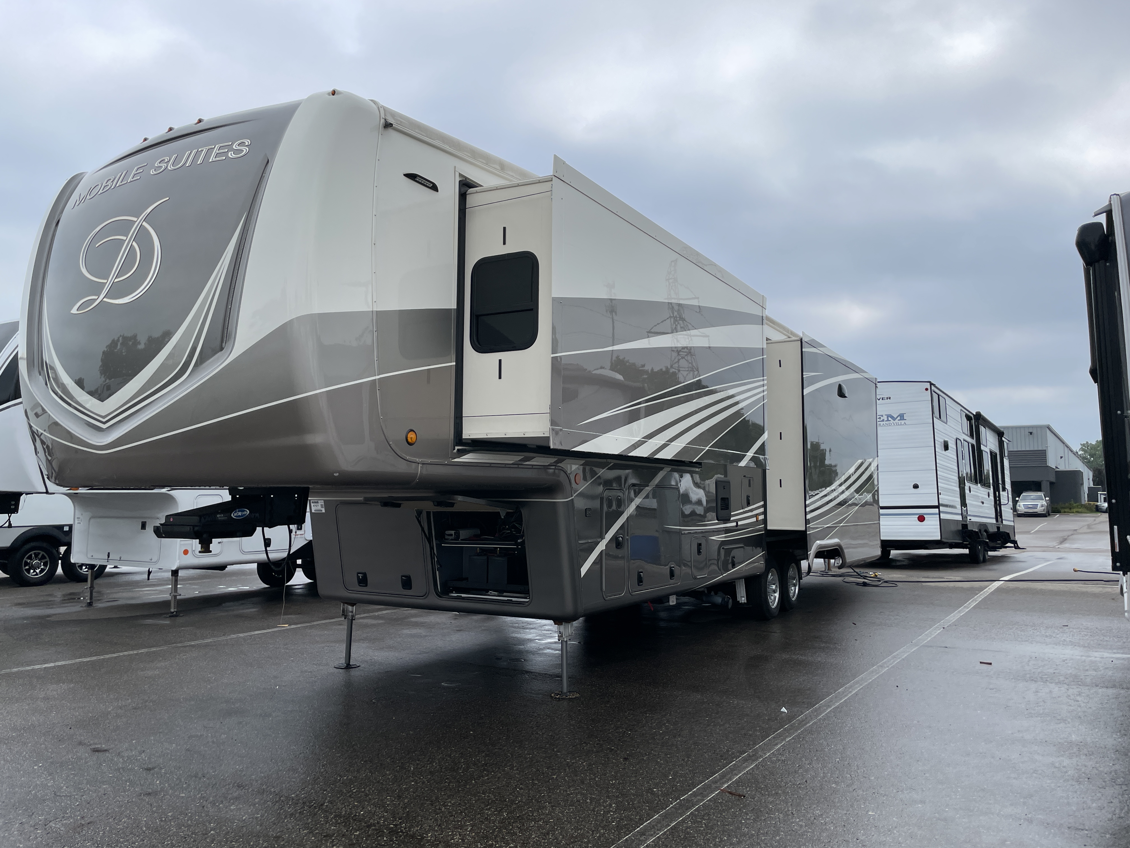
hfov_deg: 67.3
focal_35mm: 26
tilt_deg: +9.7
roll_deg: +0.7
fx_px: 849
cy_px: 424
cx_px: 565
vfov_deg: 53.1
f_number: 1.6
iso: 32
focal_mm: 4.2
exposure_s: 1/3401
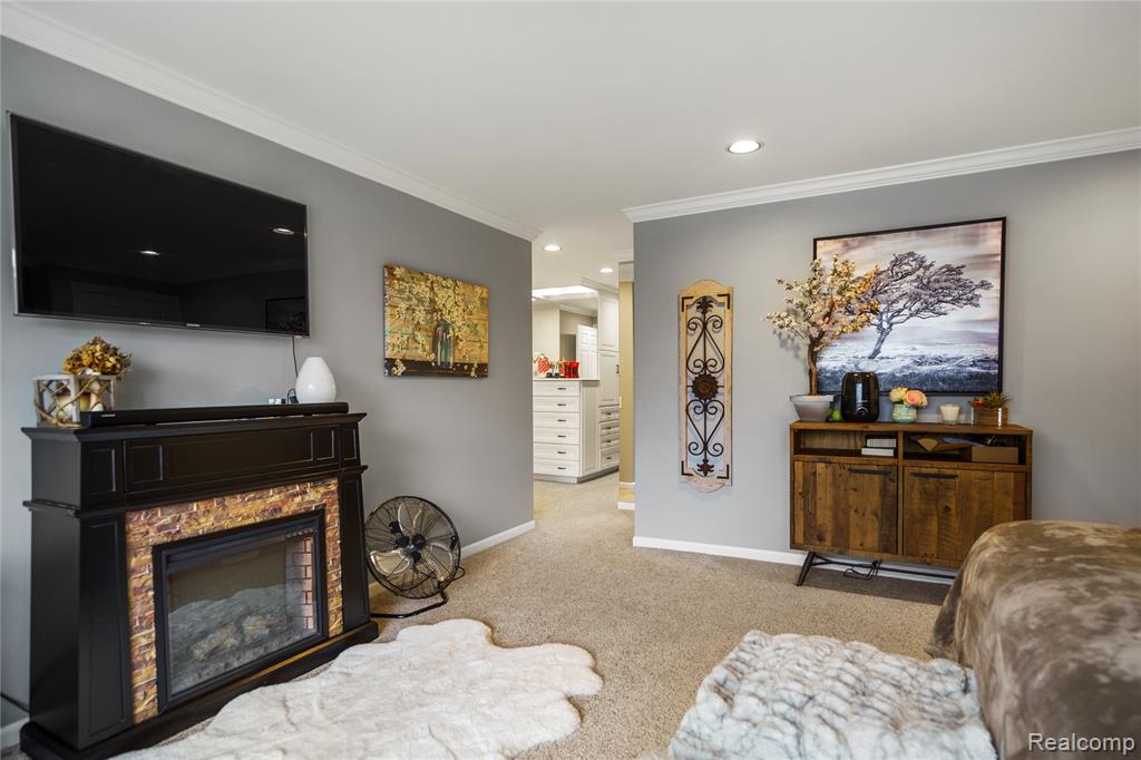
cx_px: 570
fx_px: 570
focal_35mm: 18
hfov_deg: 90.0
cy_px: 380
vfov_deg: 67.3
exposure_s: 1/6
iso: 100
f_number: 4
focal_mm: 18
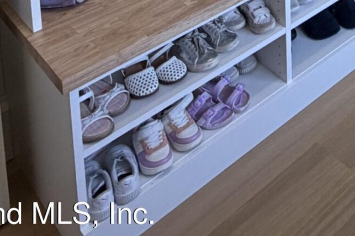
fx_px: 572
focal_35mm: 58
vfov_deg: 16.3
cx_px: 458
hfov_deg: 28.5
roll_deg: -0.7
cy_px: -267
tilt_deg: -7.3
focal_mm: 2.22
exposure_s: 1/121
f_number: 2.2
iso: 160
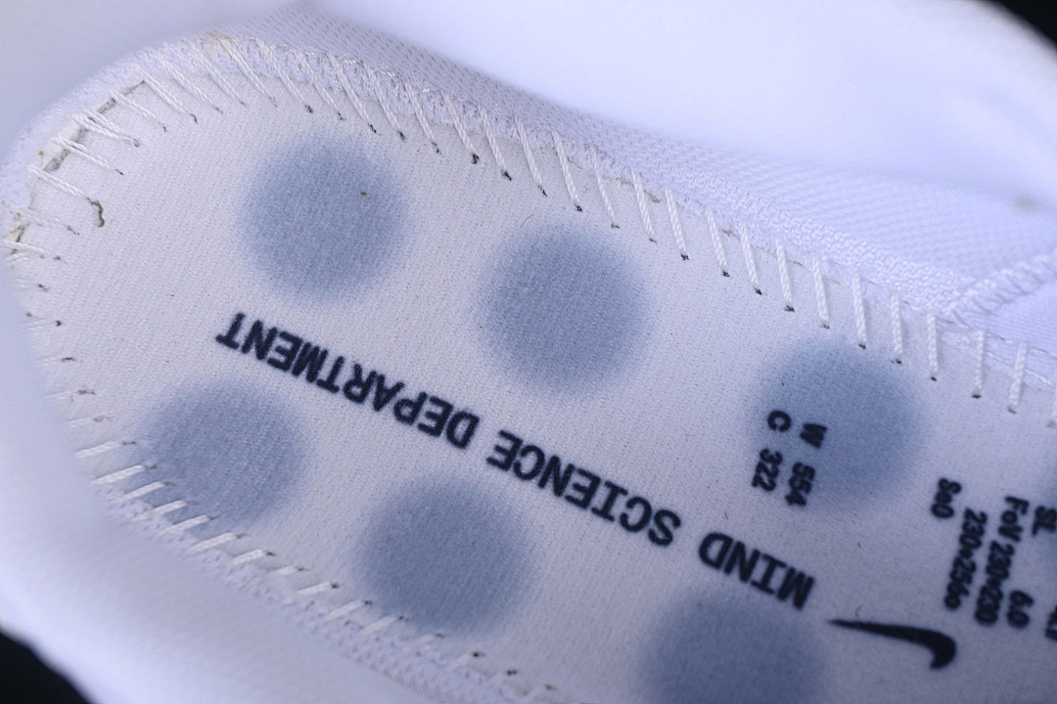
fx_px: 2202
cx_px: 528
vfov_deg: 18.2
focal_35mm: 75
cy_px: 352
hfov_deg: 27.0
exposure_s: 1/100
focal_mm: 50
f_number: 7.1
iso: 160
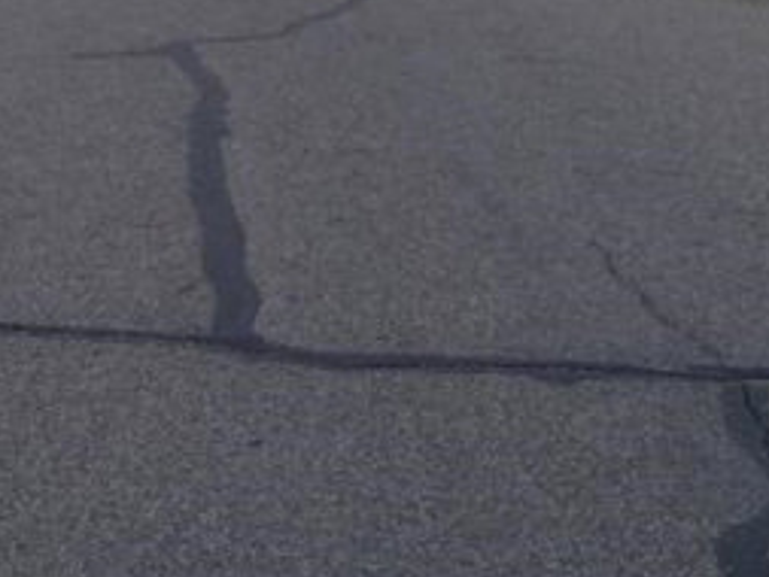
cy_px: -94
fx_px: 2134
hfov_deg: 20.4
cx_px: 255
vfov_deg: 14.9
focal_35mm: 96
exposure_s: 1/50
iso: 80
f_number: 3.3
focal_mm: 6.3
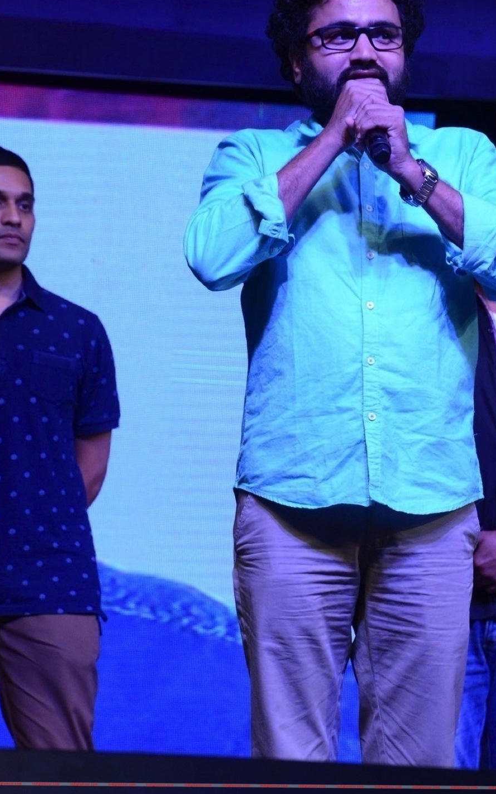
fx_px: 4403
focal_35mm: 204
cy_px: 384
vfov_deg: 10.3
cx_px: 312
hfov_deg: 6.4
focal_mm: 105
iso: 2000
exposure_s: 1/125
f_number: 7.1
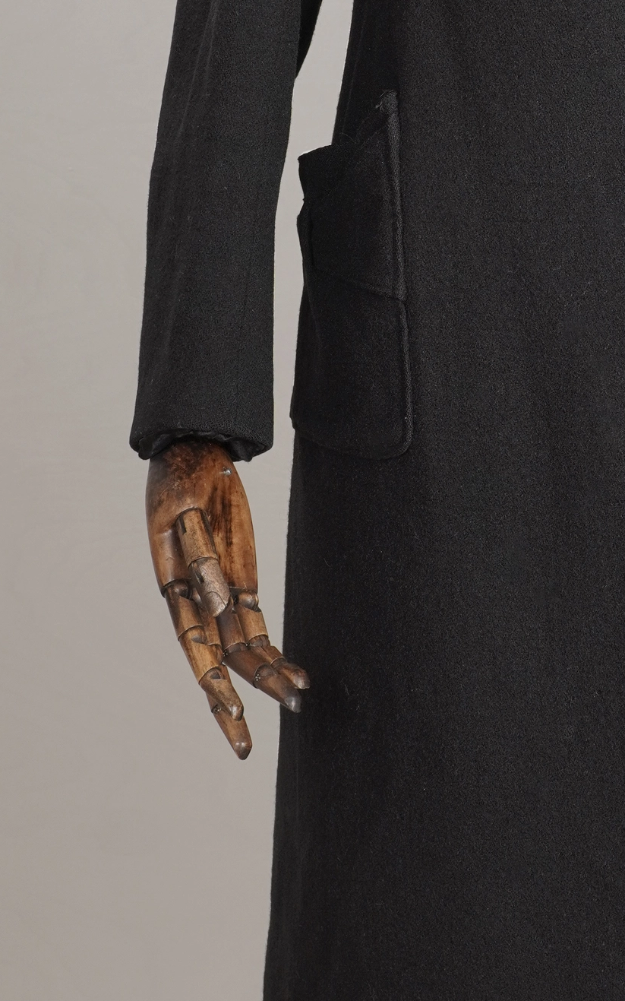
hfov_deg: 12.1
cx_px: 610
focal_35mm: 107
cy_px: 265
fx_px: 2916
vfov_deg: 19.3
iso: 320
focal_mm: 32
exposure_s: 1/20
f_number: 7.1
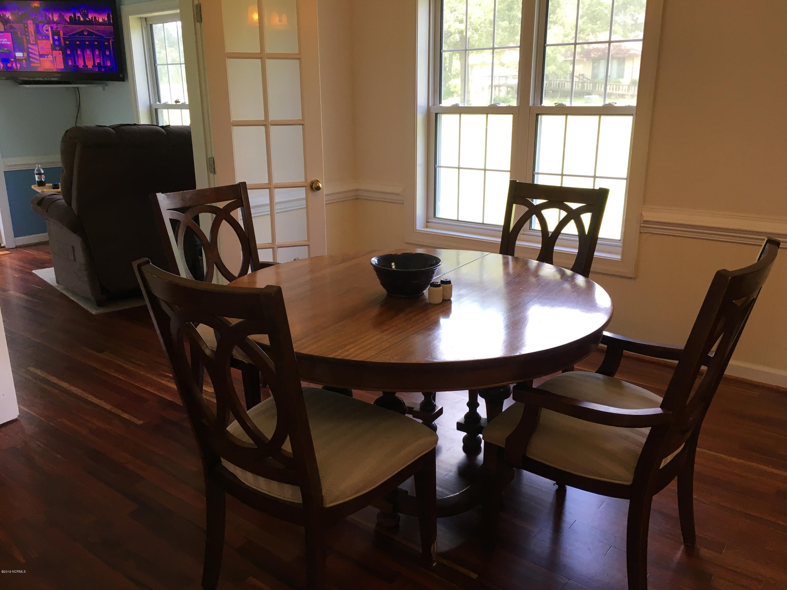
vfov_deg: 48.2
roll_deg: +0.0
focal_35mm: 29
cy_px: 295
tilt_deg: -15.6
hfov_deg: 61.7
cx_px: 394
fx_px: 659
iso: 32
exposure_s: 1/40
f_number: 2.2
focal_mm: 4.15
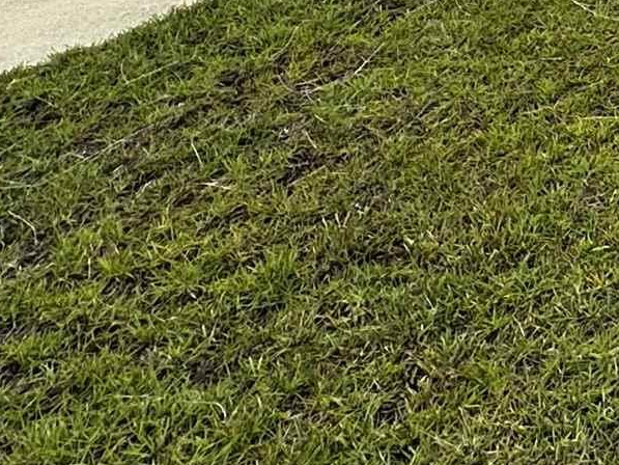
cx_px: 1068
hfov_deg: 20.4
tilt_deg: +3.4
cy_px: -619
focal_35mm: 72
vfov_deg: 14.4
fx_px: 1288
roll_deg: -0.8
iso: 40
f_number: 2.2
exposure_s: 1/785
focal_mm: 2.22
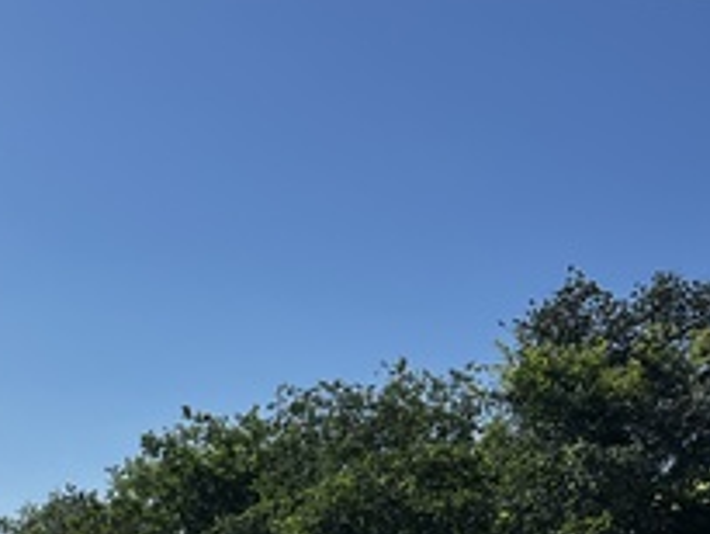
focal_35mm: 81
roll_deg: -2.4
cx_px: -384
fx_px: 1662
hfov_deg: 20.3
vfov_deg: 17.1
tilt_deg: -1.4
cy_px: 711
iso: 50
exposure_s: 1/8696
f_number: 1.5
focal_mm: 5.7
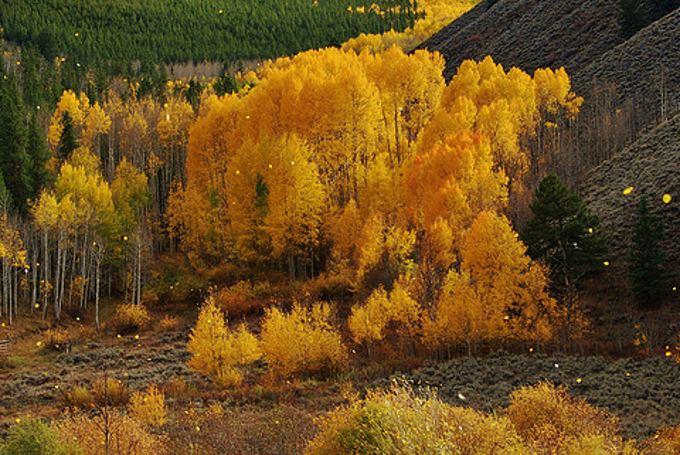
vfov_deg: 10.8
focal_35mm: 127
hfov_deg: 16.1
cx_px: 306
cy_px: 218
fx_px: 2401
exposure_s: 1/320
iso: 400
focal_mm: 70
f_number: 4.5
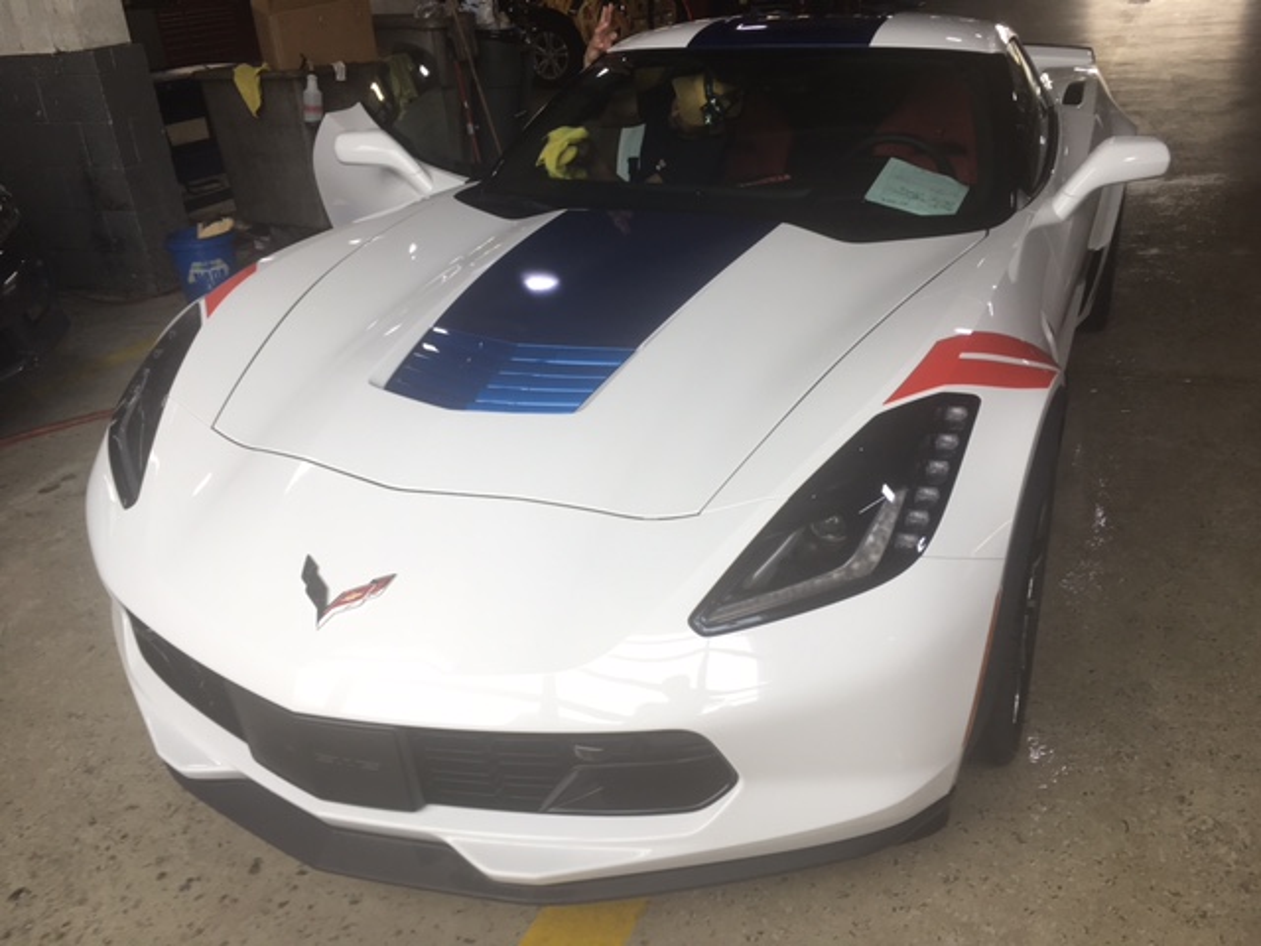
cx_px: 630
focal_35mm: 29
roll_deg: +4.4
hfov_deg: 61.7
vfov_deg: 48.2
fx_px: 1056
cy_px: 473
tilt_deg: -26.0
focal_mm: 4.15
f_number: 2.2
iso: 25
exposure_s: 1/120
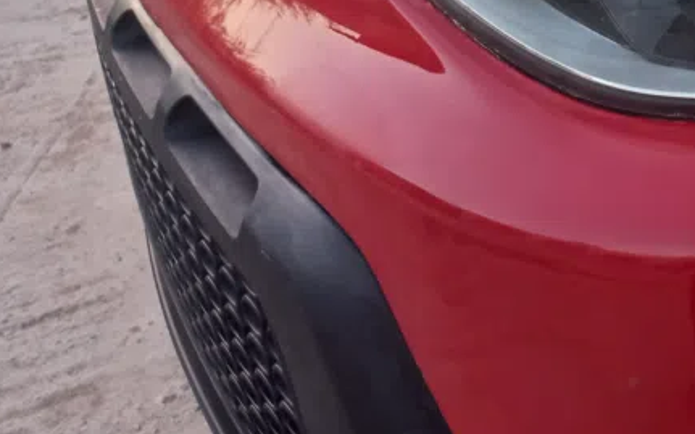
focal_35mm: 63
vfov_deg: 19.0
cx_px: 771
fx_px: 1193
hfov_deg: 29.2
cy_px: -145
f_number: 1.8
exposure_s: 1/50
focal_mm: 4.6
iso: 50
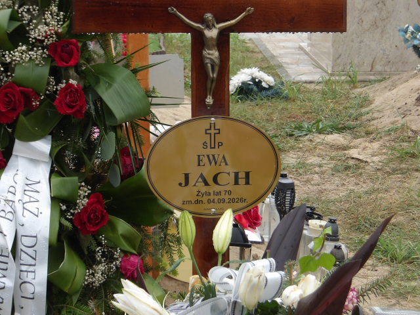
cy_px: 158
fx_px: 1310
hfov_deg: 18.2
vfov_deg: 13.7
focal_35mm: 108
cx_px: 210
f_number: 6.6
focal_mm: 19.6
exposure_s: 1/104
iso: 100
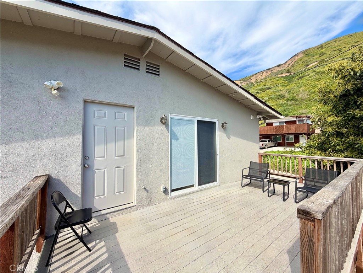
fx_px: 147
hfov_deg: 102.1
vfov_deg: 85.7
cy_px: 136
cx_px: 182
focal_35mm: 14
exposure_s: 1/770
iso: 25
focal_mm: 2.22
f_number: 2.2
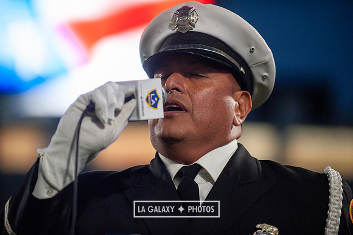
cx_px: 176
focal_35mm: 200
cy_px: 118
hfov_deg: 10.3
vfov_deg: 6.9
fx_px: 1960
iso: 1600
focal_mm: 200
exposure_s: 1/2000
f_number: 2.8
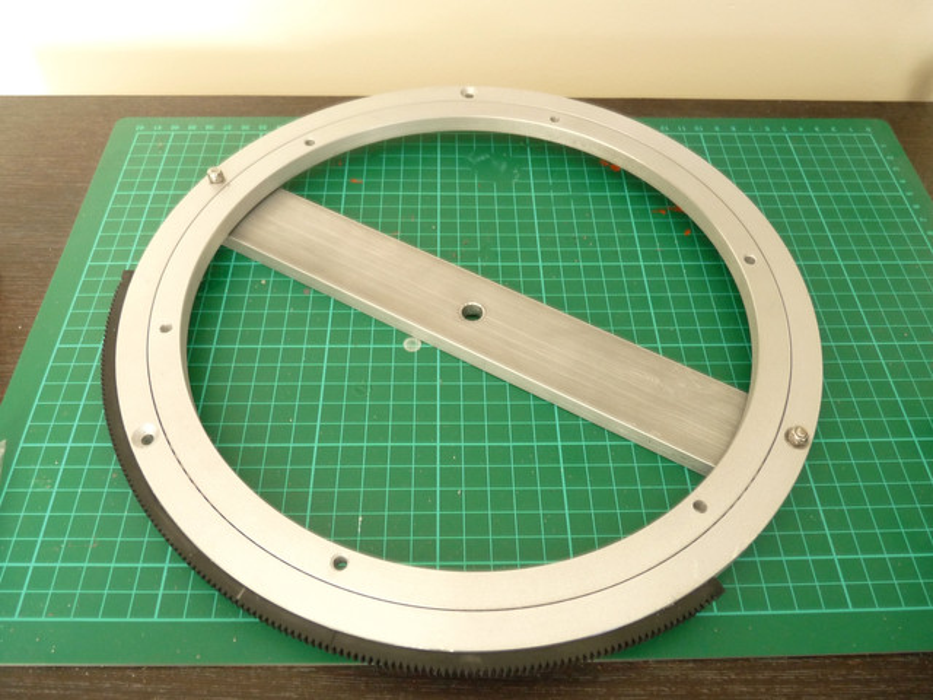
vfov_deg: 51.4
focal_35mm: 27
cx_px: 466
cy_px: 350
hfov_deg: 65.3
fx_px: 728
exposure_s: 3.2
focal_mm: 4.8
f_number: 2.8
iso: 200
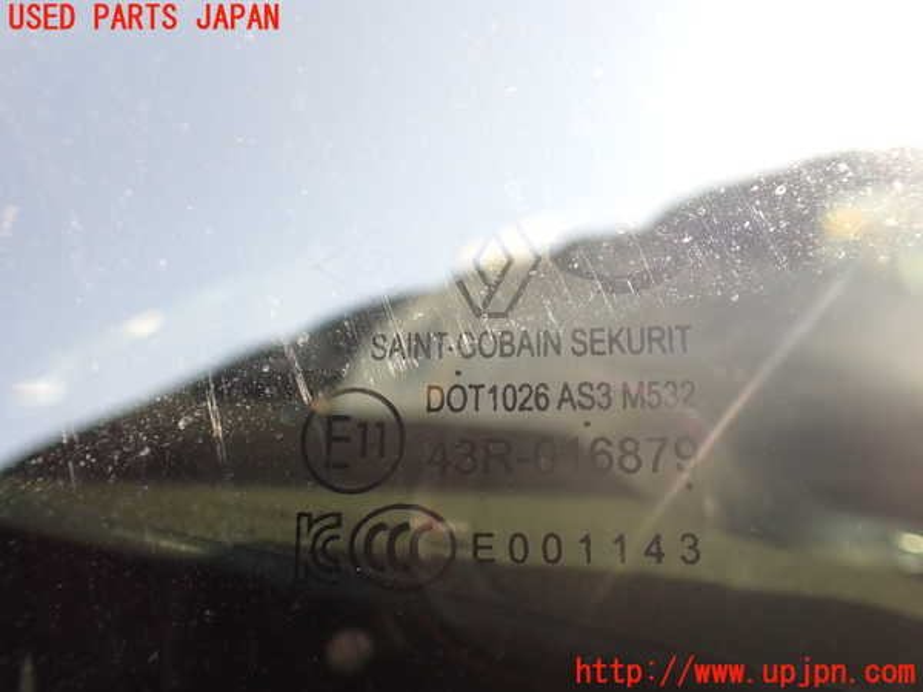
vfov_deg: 46.8
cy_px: 346
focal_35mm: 30
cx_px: 462
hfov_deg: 60.0
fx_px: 800
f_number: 2.3
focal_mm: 5.4
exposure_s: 1/125
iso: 160
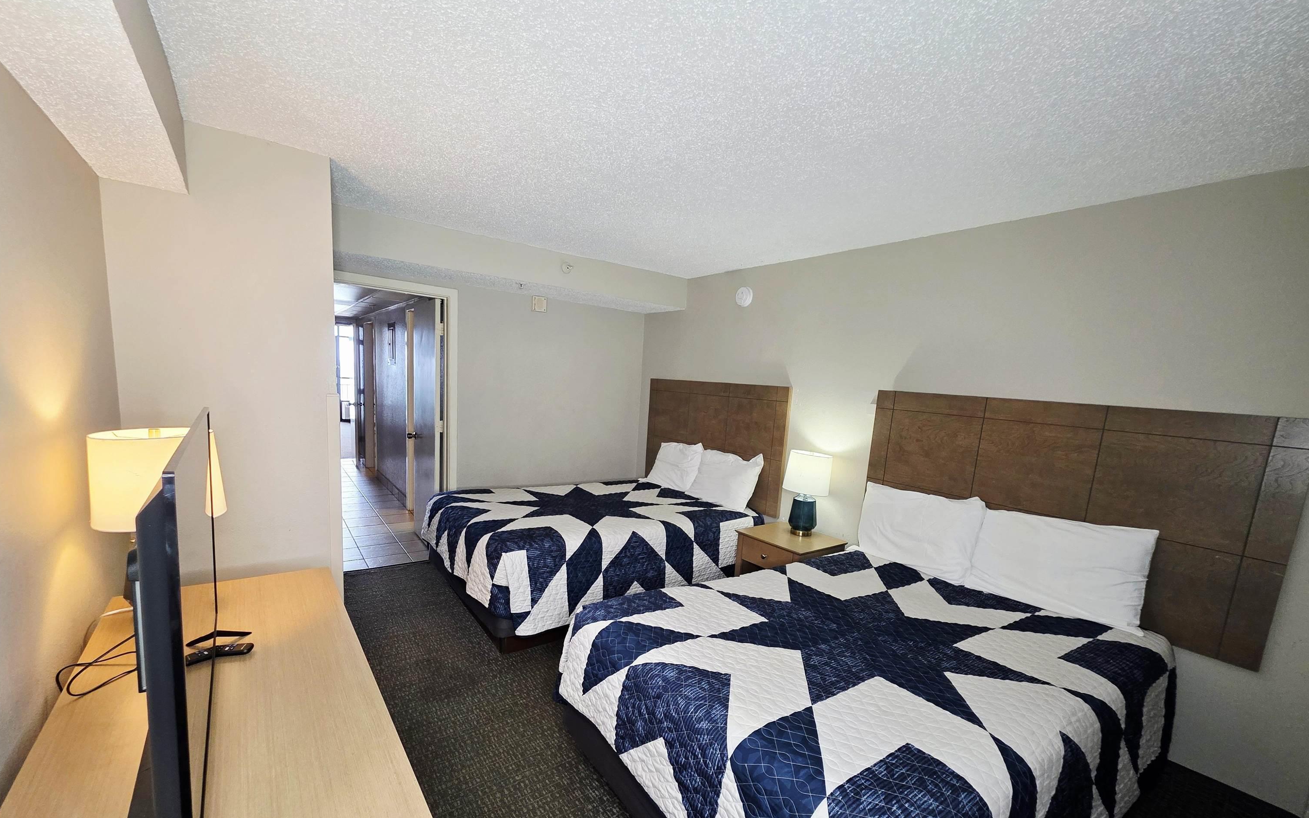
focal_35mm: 14
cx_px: 645
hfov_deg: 105.3
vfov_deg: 78.3
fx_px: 499
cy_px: 460
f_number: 1.9
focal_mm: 2.2
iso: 200
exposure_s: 1/120
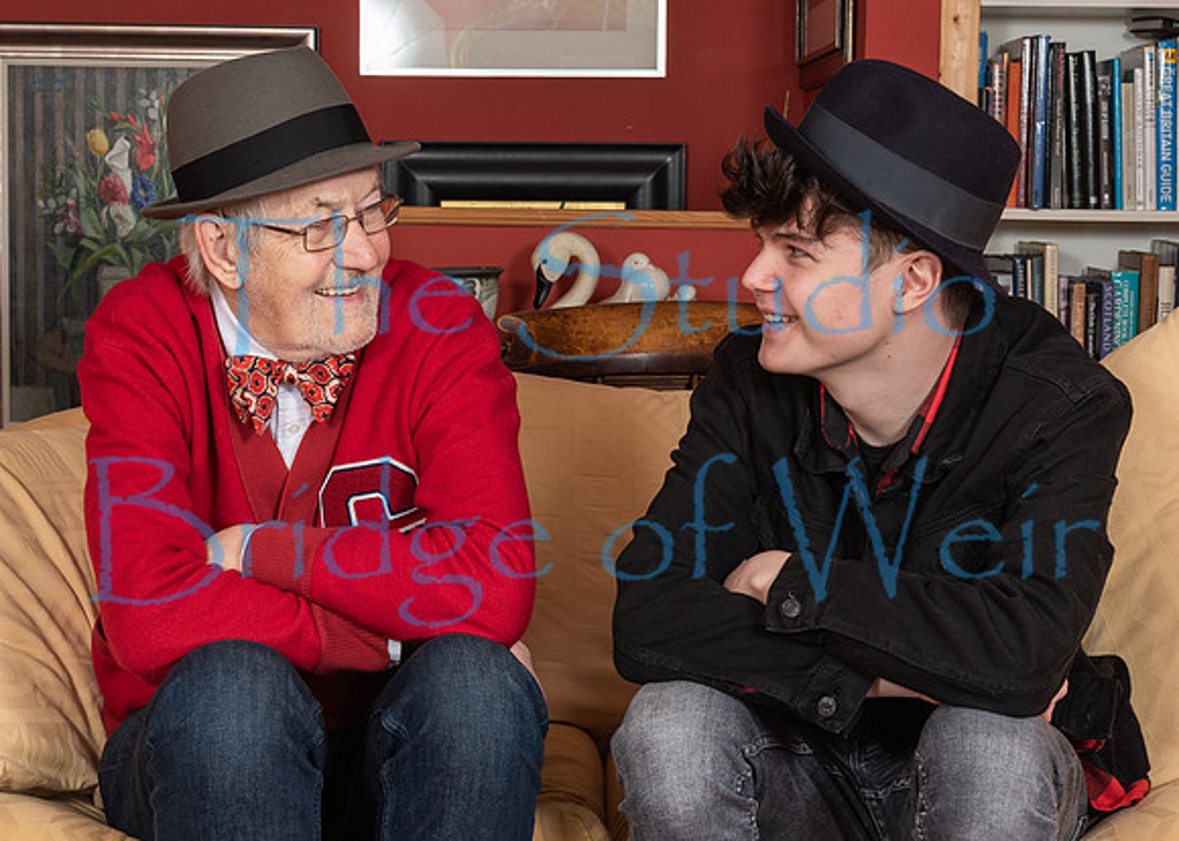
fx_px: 2566
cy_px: 457
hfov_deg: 25.9
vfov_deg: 18.6
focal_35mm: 77
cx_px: 565
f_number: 8
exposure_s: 1/160
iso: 100
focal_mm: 48
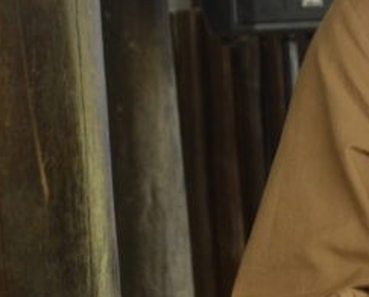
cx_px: 683
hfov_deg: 9.1
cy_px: -58
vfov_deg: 7.6
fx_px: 2198
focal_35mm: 201
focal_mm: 34
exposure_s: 1/250
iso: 1600
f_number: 7.1
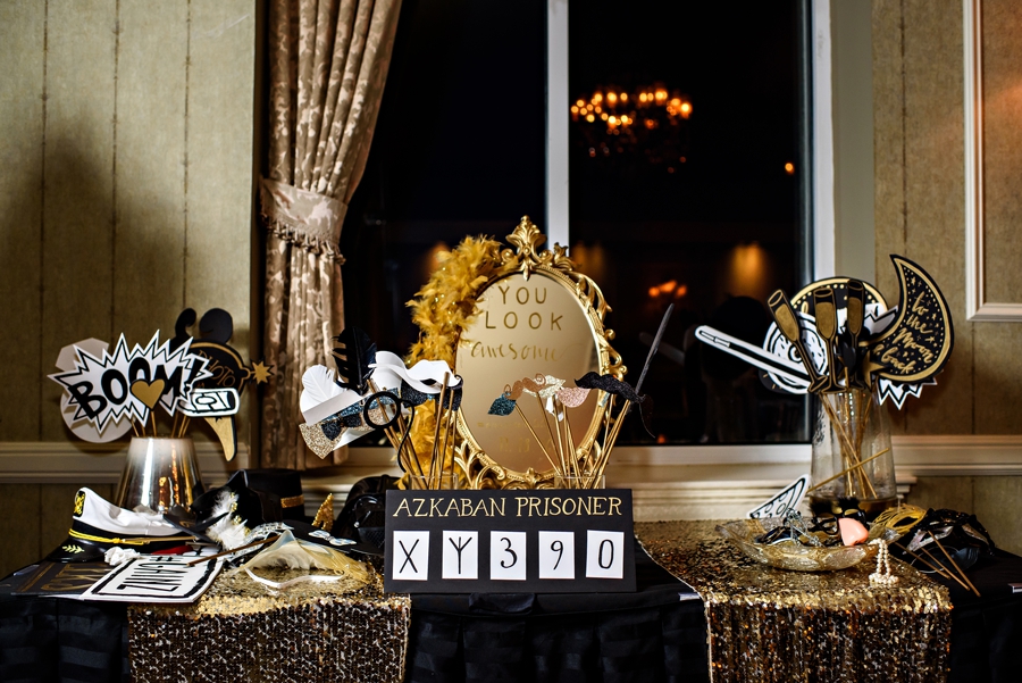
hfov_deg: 54.4
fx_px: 994
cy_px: 342
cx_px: 511
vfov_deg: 37.9
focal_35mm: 35
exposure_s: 1/200
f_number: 2.8
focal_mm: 35
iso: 1000
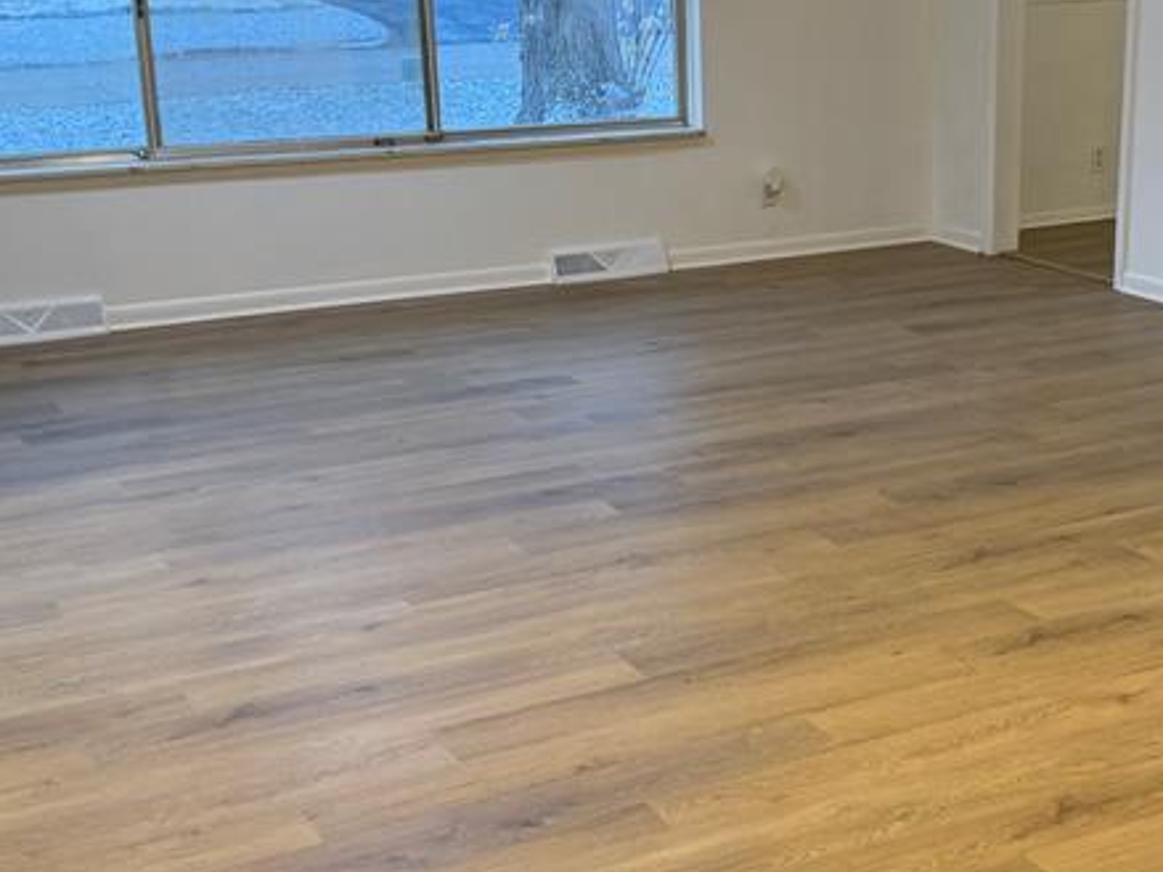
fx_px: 1881
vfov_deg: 26.1
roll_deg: +0.4
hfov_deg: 33.9
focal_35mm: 56
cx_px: 805
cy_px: 421
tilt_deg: -15.0
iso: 160
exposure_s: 1/60
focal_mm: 6.76
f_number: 1.78
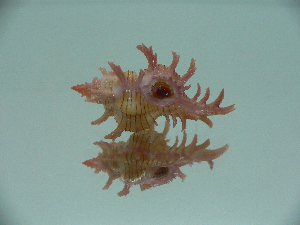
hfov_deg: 52.6
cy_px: 112
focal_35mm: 35
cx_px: 150
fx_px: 303
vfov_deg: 40.7
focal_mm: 4.6
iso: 80
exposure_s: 1/60
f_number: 2.8
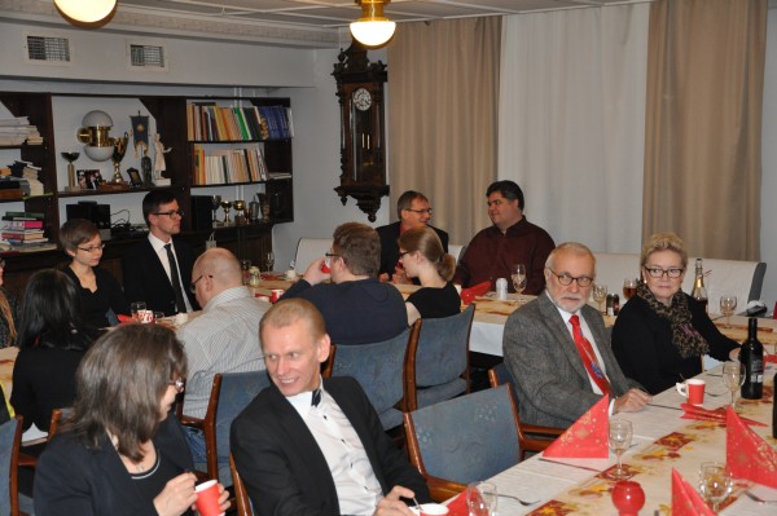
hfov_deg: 38.9
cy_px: 258
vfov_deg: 26.4
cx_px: 388
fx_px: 1100
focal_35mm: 51
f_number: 4.2
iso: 800
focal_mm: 34
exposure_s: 1/60
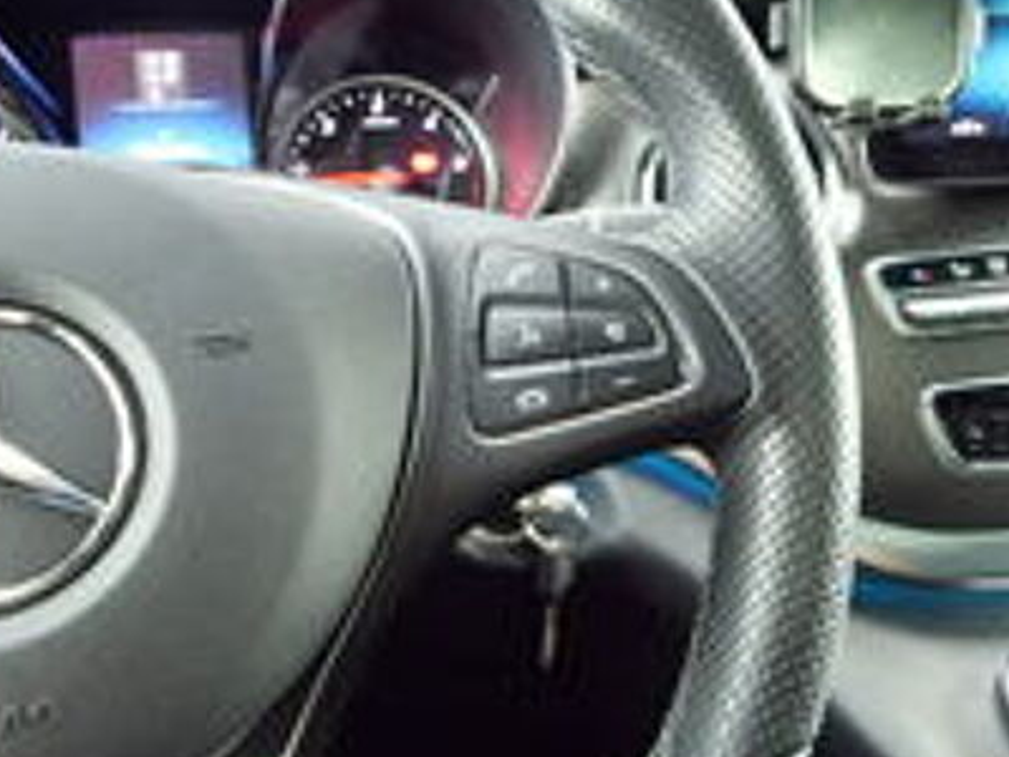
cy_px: 336
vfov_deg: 39.6
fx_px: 1049
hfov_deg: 51.2
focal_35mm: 36
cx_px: 570
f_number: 6.3
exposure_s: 1/3.2
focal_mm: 15
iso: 3200
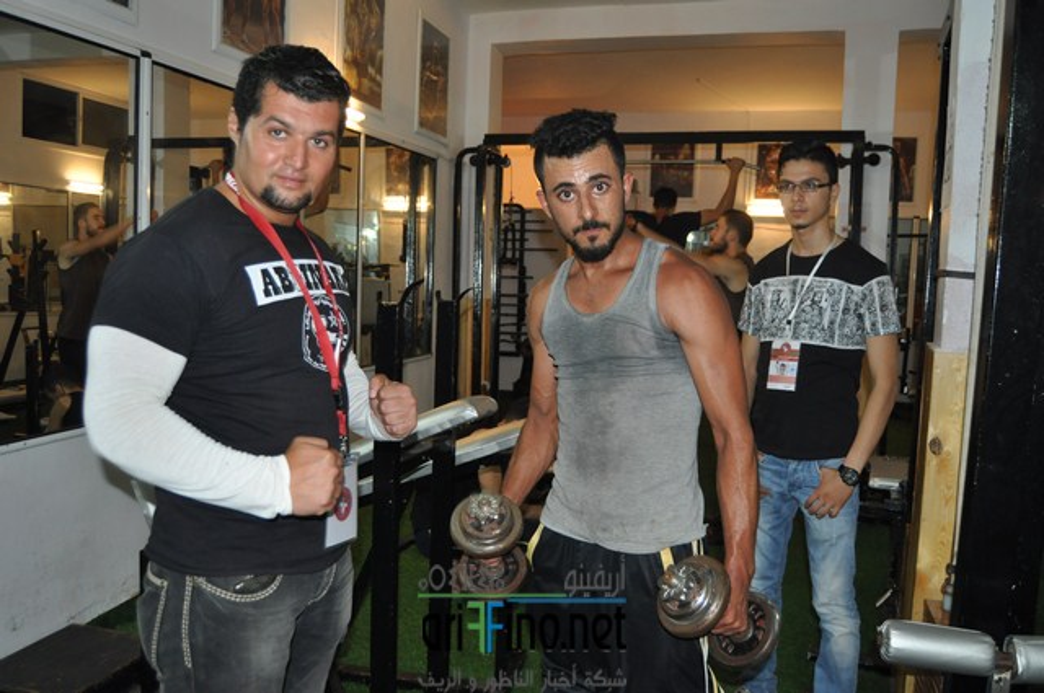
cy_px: 346
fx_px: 869
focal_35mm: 30
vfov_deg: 43.5
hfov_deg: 62.0
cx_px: 522
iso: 800
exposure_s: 1/60
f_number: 3.5
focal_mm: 20
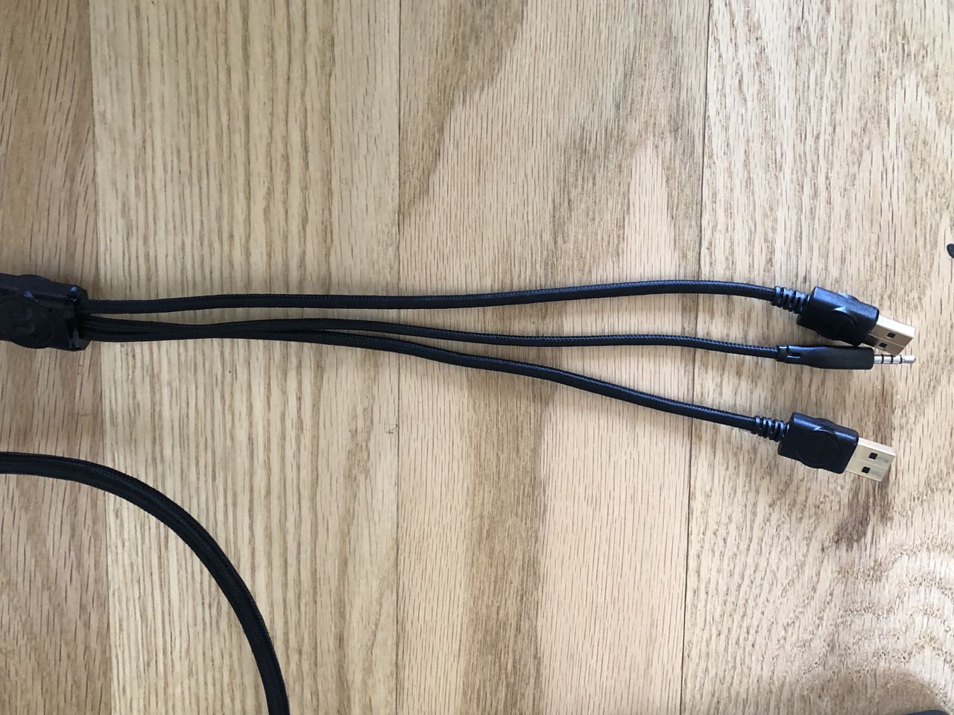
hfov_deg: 63.4
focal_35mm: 28
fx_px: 772
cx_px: 477
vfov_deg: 49.7
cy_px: 358
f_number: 1.8
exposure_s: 1/15
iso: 80
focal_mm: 3.99
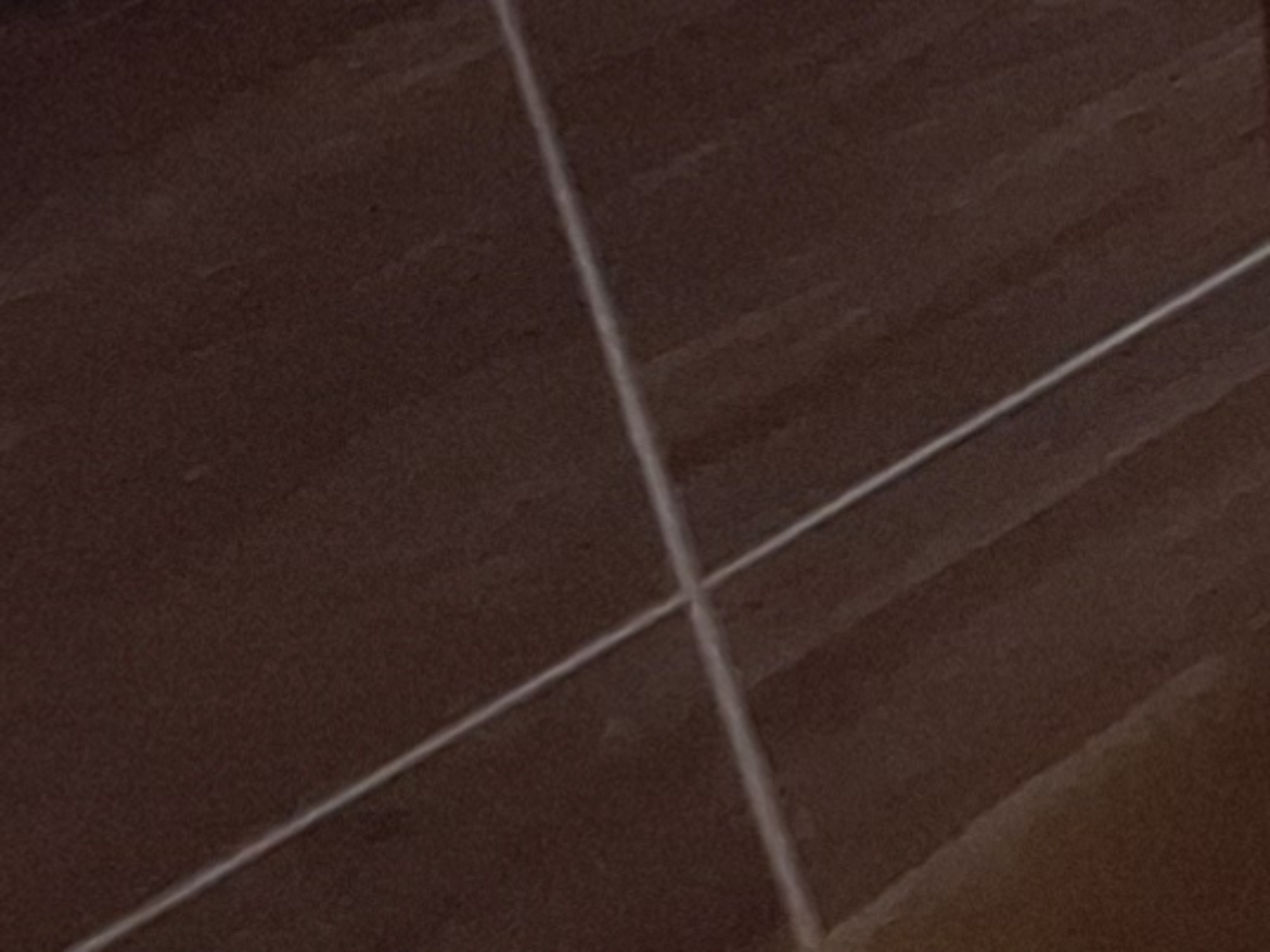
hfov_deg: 14.0
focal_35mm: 97
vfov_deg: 8.8
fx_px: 3559
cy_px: -2586
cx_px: 3071
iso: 64
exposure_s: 1/100
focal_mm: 1.74
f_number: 2.2
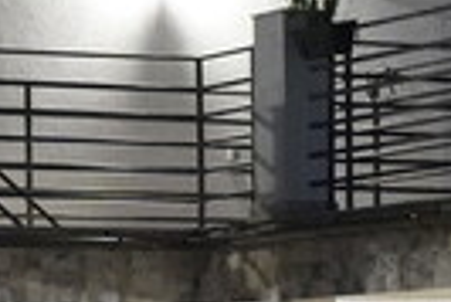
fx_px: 3386
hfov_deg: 7.2
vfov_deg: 5.1
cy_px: 433
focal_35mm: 270
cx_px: -580
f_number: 1.8
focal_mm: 35
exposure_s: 1/125
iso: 10000
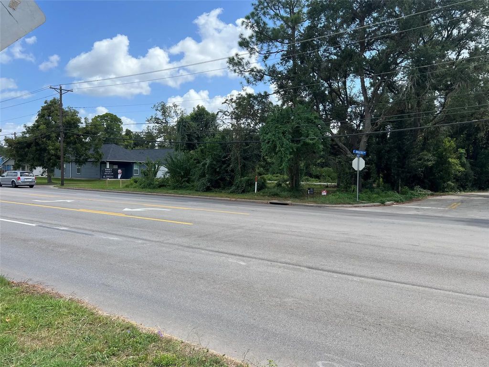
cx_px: 244
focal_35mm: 26
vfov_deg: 53.1
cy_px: 184
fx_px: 367
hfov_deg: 67.3
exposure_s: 1/2632
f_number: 1.5
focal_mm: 5.7
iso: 50
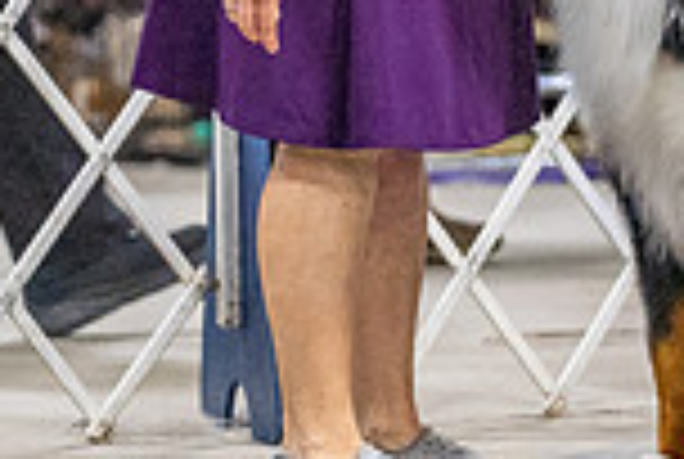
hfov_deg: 3.4
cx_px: 693
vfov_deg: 2.3
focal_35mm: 606
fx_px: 11536
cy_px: -38
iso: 6400
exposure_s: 1/320
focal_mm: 159
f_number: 3.2
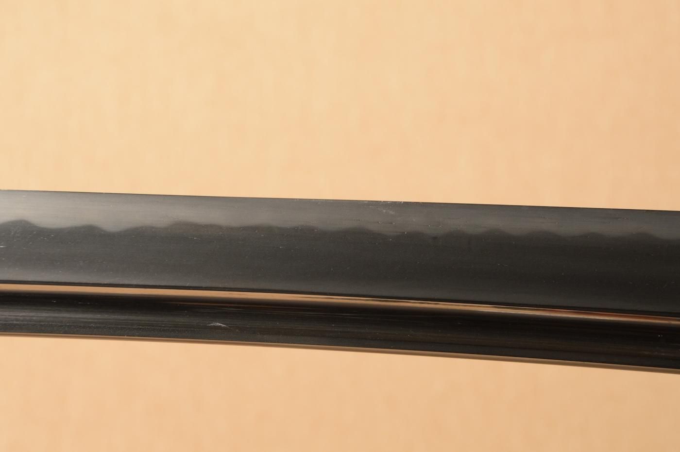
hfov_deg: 15.2
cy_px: 226
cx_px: 340
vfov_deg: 10.1
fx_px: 2548
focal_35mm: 135
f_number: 11
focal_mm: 90
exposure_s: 1/2
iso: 400
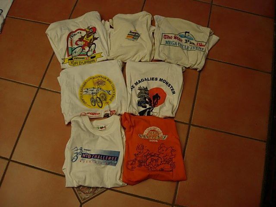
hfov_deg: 49.0
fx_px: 303
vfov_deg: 37.7
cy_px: 104
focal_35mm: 38
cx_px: 138
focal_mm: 7.8
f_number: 2.8
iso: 64
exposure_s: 1/813
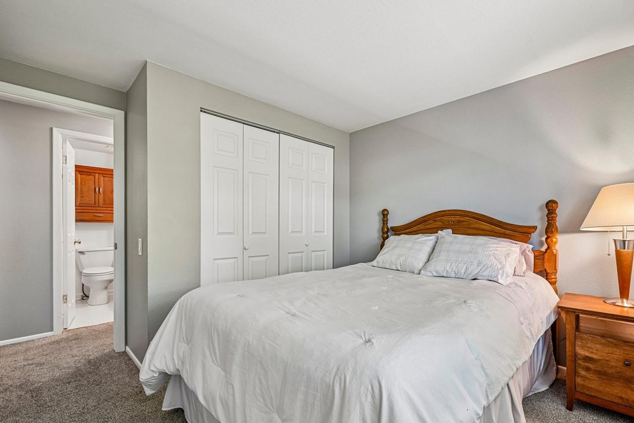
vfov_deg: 73.6
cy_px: 226
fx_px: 282
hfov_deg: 96.3
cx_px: 354
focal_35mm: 16
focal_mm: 14
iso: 400
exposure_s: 1/5
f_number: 10
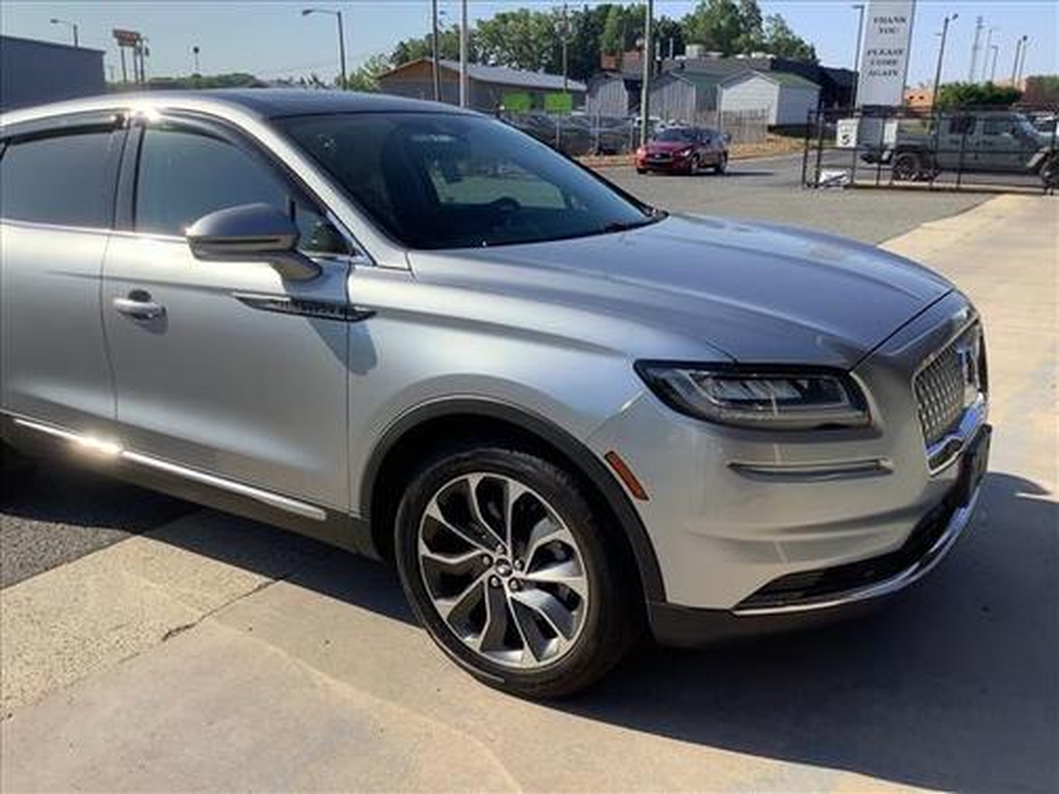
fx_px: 948
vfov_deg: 45.4
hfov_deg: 58.4
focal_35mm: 31
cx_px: 530
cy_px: 397
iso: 25
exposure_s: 1/959
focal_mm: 3.3
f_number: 2.4
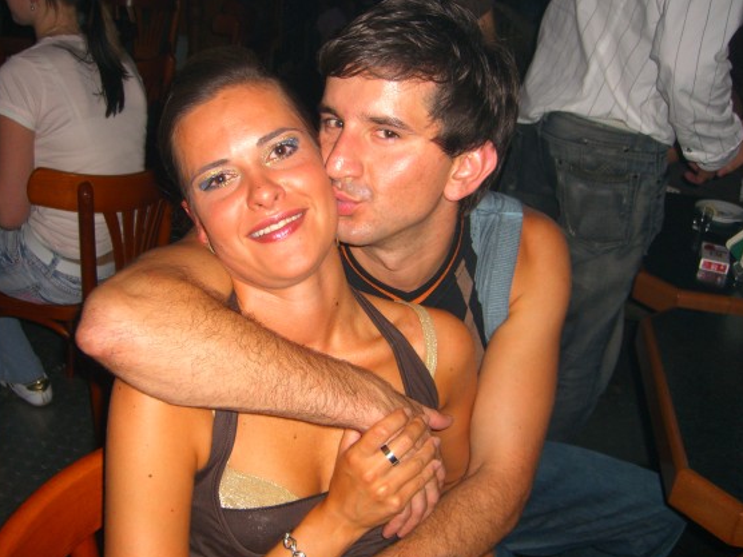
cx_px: 346
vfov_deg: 35.1
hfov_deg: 45.7
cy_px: 278
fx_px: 880
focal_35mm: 41
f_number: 2.8
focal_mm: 7.9
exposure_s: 1/60
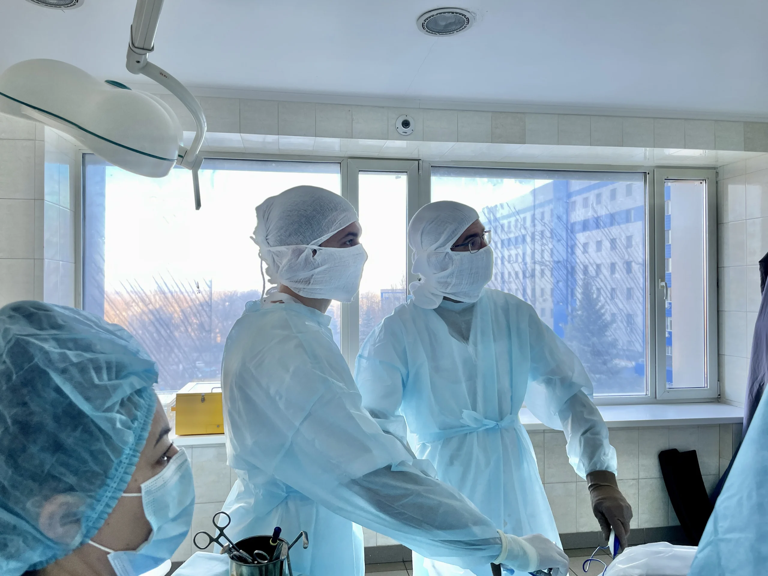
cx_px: 384
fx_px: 577
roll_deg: +0.1
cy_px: 288
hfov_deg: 67.3
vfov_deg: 53.1
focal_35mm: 26
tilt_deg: +0.7
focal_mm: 4.2
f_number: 1.6
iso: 50
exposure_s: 1/100
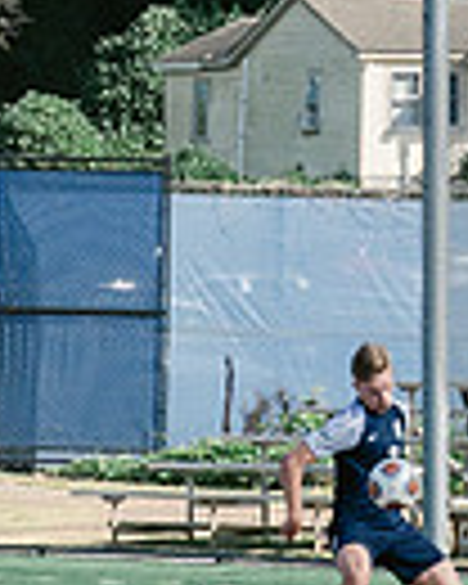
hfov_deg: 2.6
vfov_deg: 3.3
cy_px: 394
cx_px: 217
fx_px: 10250
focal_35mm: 592
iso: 640
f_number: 5.6
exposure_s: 1/1000
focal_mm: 70
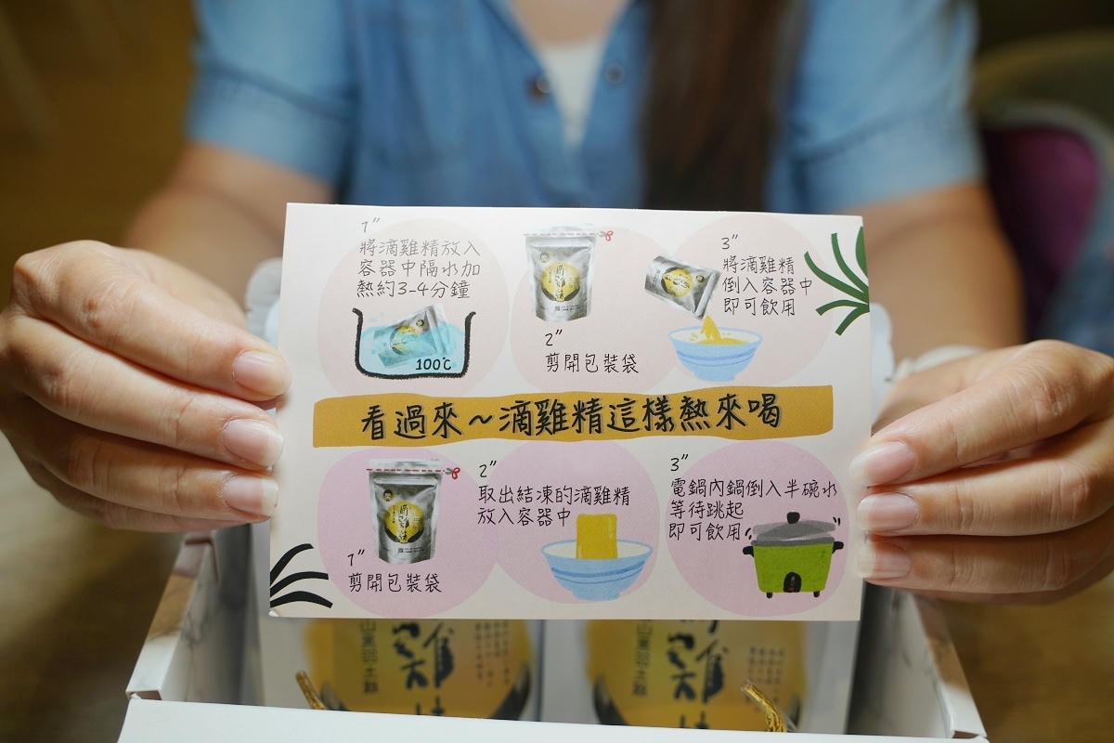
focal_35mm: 32
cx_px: 557
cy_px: 372
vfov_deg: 41.1
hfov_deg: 58.7
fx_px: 990
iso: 100
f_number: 4
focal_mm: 32
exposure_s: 1/60
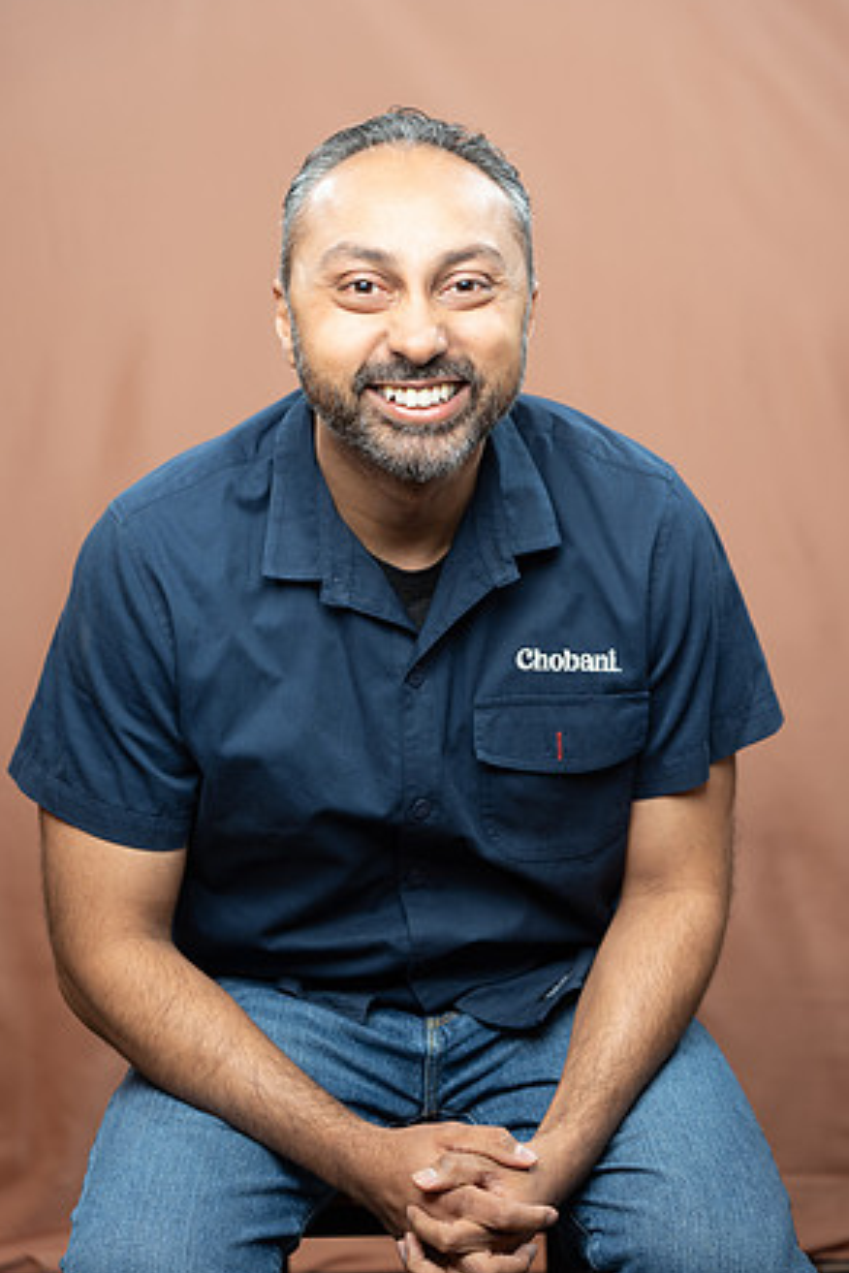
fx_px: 2653
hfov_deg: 18.2
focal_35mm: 75
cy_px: 642
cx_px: 424
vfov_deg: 27.0
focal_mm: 73
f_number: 4
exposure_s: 1/160
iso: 320
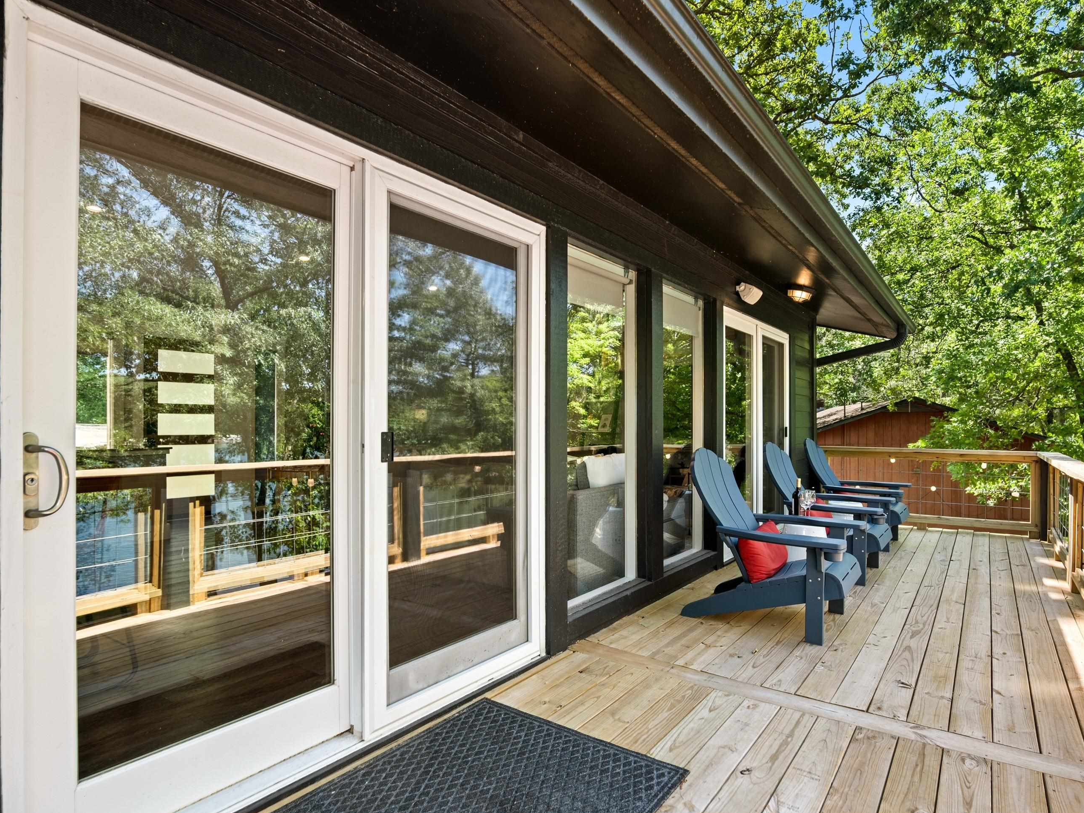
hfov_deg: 87.1
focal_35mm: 18
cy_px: 416
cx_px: 626
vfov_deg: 71.6
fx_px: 564
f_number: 5.6
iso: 100
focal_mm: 16
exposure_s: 1/25
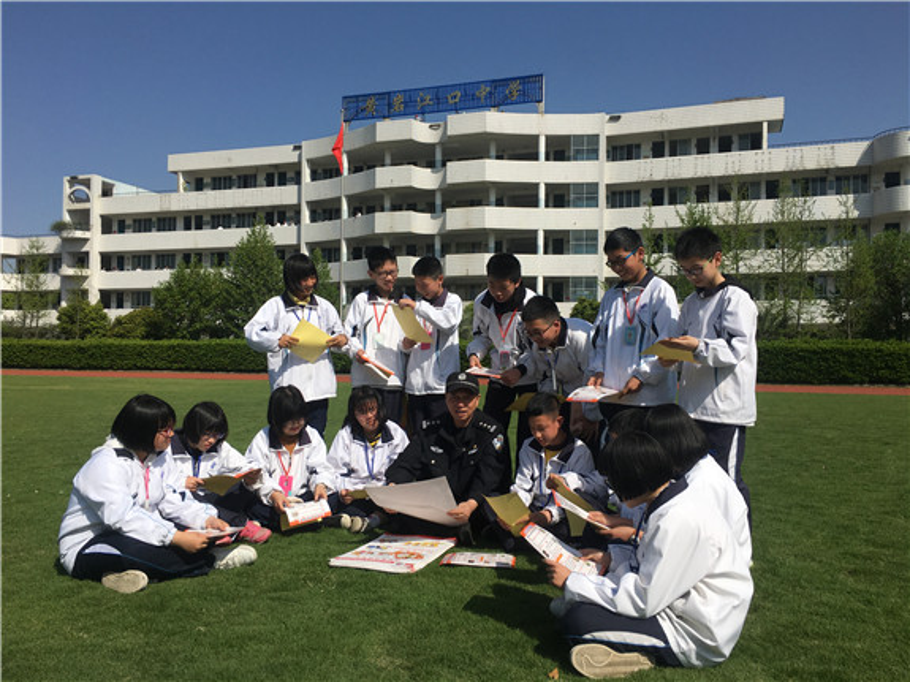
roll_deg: +0.2
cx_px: 455
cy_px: 341
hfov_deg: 61.7
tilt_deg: +1.4
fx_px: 762
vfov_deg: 48.2
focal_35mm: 29
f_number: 2.2
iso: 25
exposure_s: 1/4049
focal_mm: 4.15
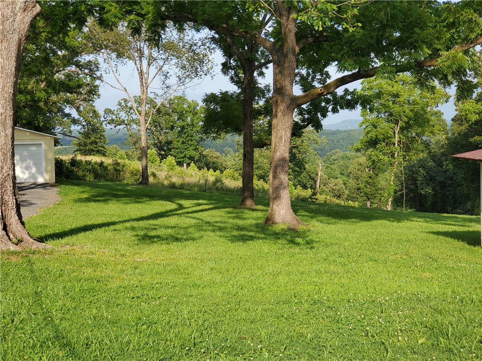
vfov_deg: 28.0
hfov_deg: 36.8
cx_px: 241
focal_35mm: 52
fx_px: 724
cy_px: 180
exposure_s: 1/461
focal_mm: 6
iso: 50
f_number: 2.4
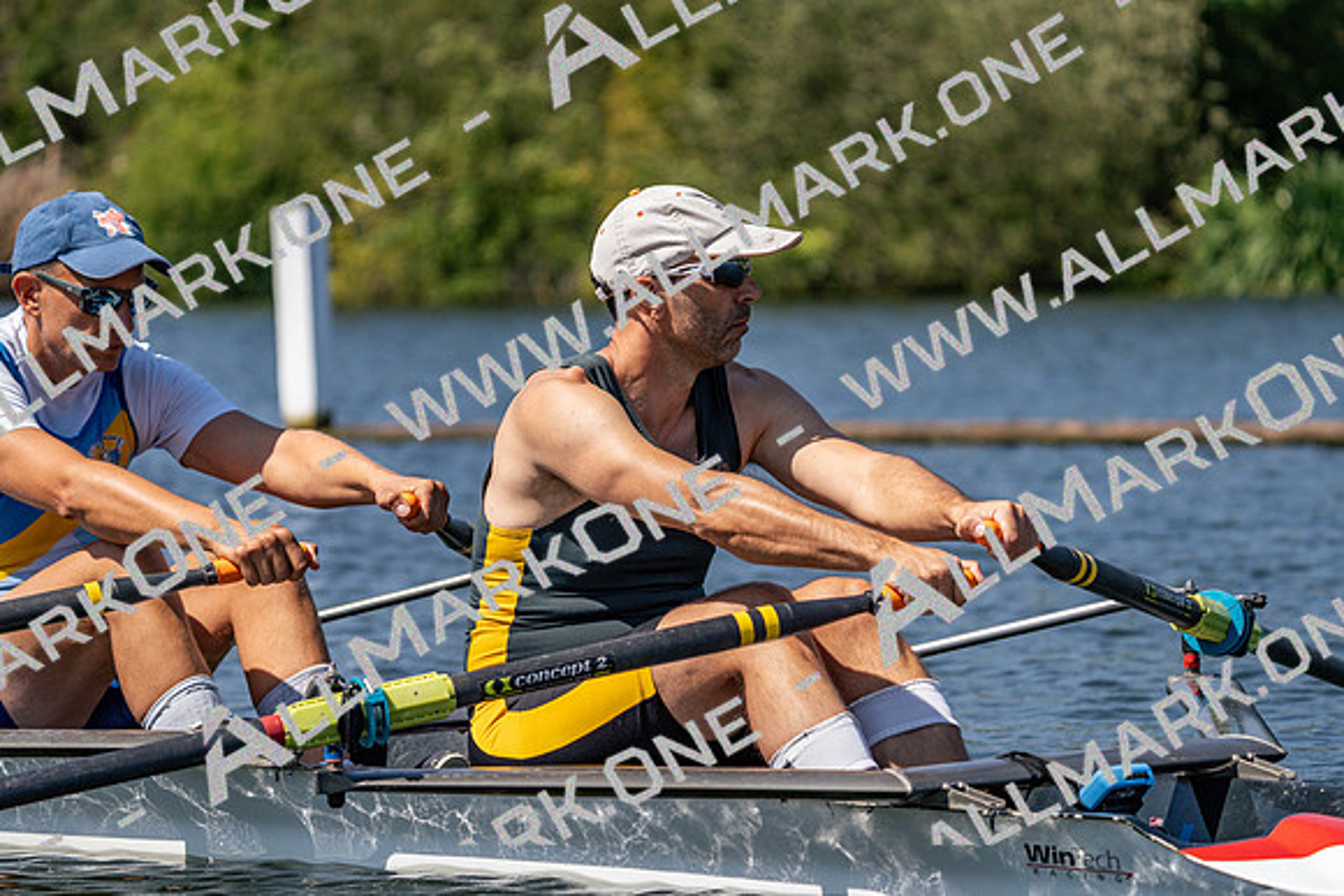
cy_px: 448
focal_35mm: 200
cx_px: 672
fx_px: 7468
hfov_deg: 10.3
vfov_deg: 6.9
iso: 200
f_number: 5.6
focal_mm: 200
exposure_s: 1/2000
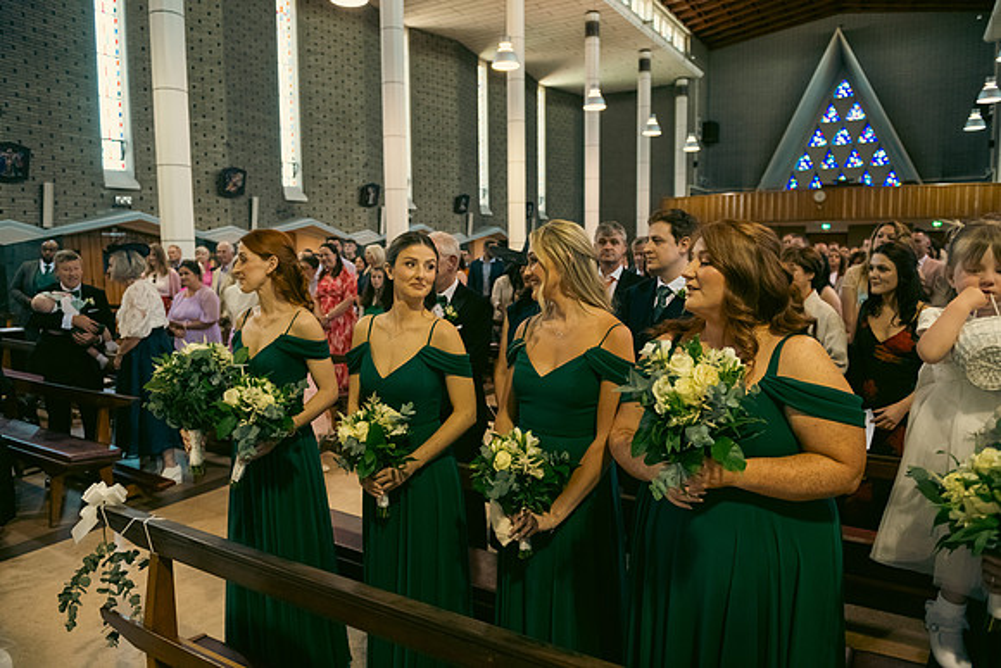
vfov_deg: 53.2
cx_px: 500
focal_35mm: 24
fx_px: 667
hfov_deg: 73.7
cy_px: 334
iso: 1000
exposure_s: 1/160
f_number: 3.5
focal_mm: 24
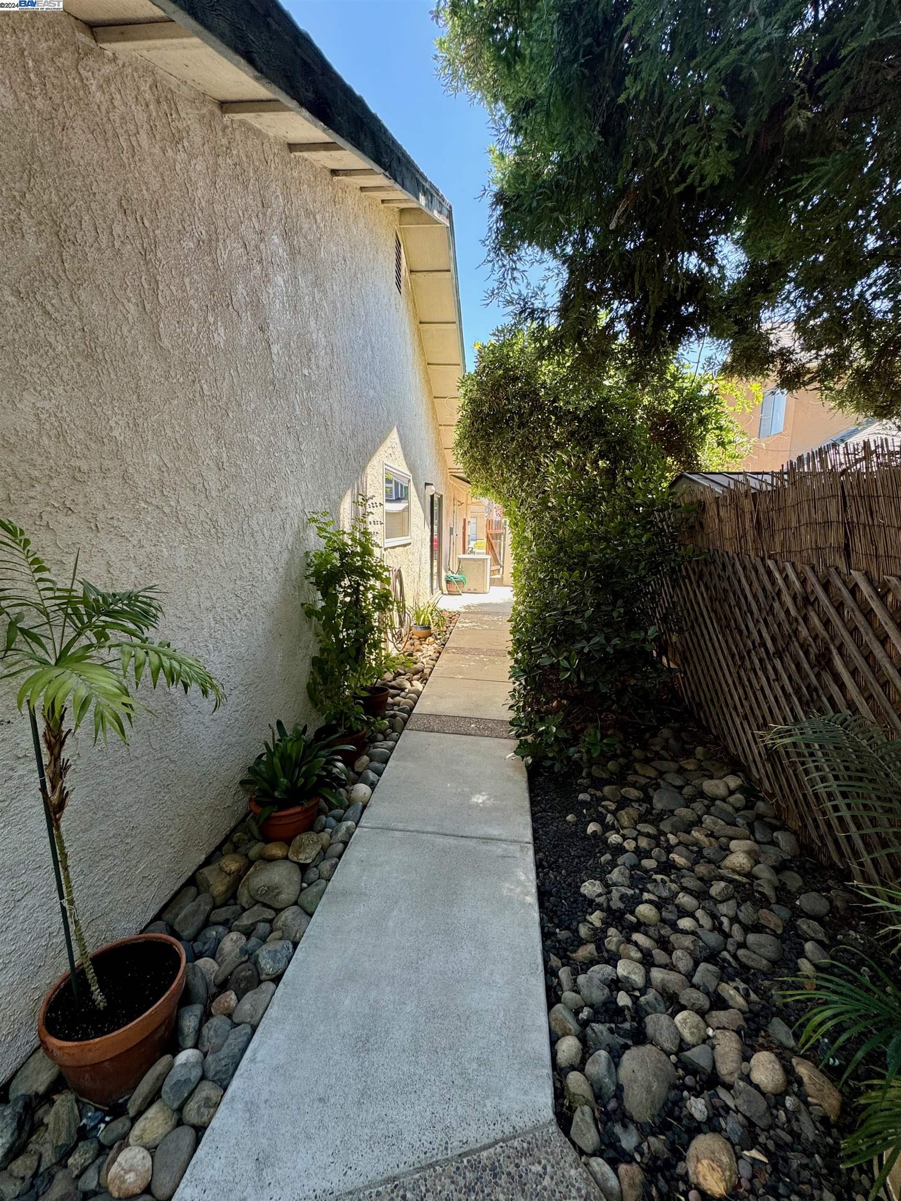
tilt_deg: -8.1
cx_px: 450
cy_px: 600
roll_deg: -0.1
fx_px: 486
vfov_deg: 102.1
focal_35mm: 14
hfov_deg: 85.7
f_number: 2.2
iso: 40
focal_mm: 2.22
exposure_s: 1/119
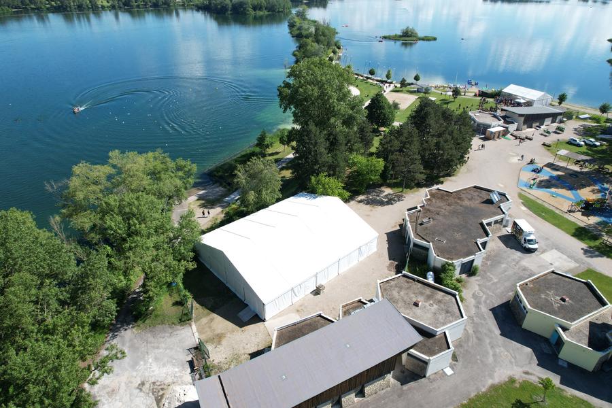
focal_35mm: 22
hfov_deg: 78.6
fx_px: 374
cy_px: 204
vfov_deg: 57.2
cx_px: 306
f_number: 2.8
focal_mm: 8.38
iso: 110
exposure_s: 1/1250
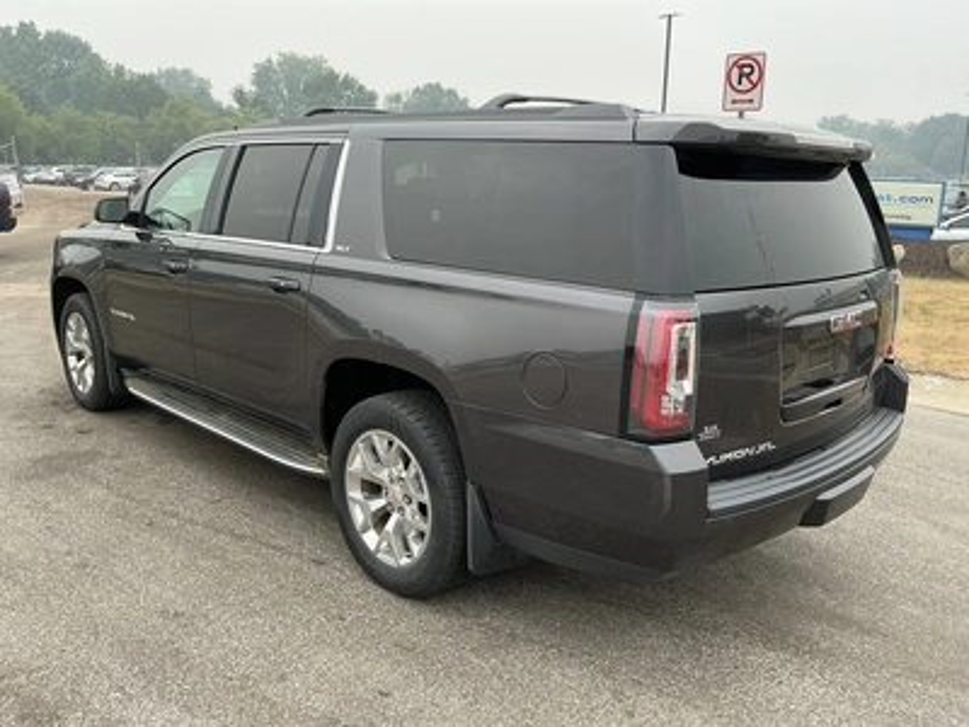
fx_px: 784
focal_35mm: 28
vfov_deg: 49.7
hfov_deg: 63.4
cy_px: 364
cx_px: 484
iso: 25
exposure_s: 1/666
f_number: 1.8
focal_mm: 3
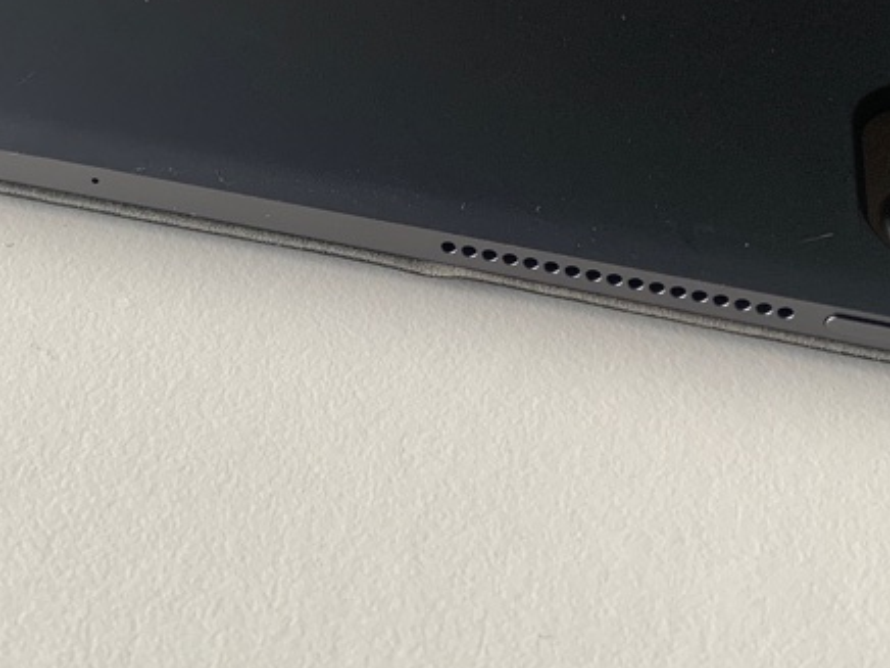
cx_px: 278
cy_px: 102
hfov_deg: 31.4
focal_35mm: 61
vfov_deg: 23.5
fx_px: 1568
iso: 100
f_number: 1.8
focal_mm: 4.25
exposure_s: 1/61
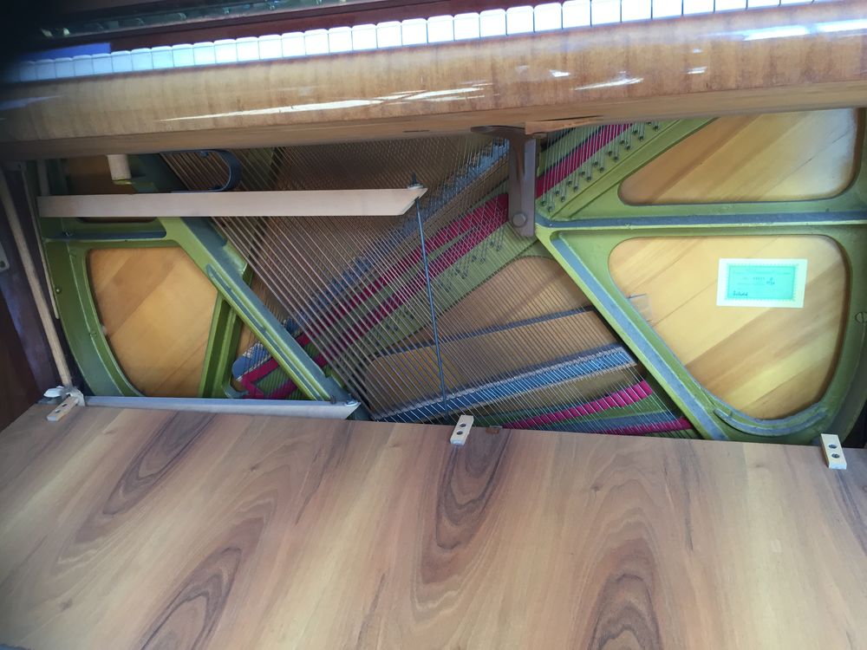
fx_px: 726
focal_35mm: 29
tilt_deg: -17.7
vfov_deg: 48.2
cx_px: 434
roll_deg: +4.7
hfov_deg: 61.7
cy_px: 325
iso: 40
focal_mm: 4.15
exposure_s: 1/33
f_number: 2.2
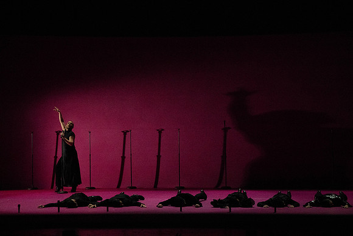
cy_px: 118
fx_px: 1657
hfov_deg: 12.2
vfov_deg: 8.1
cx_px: 176
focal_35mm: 169
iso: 25600
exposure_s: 1/400
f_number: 10
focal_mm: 169
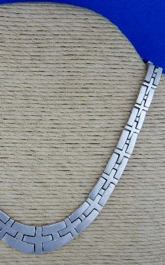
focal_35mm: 52
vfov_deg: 38.9
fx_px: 375
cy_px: 130
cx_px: 31
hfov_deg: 24.4
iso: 200
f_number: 3.6
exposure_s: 1/30.7
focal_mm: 6.2
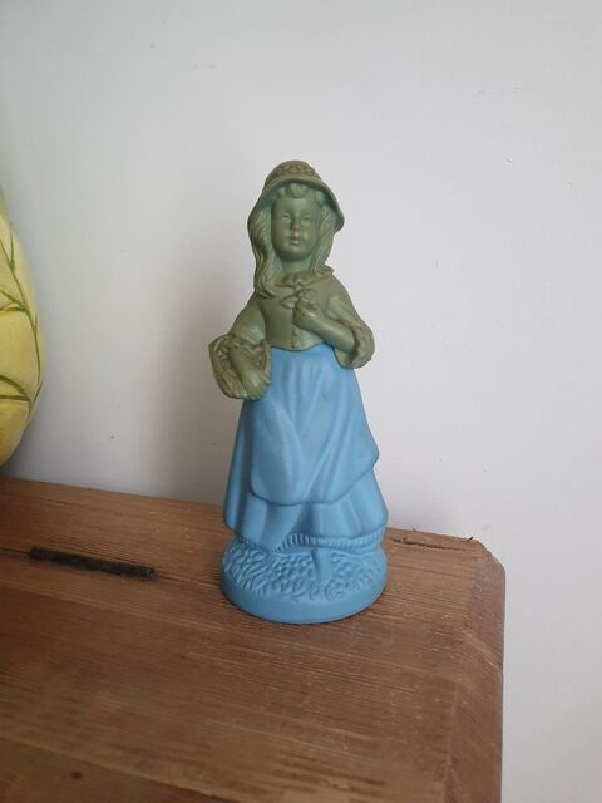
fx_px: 603
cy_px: 402
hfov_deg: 53.1
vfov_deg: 67.3
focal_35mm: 26
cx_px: 301
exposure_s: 1/50
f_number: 2.4
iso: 500
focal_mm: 4.32
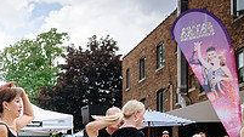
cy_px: 160
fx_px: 498
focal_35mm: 77
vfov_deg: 15.2
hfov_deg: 25.5
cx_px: -23
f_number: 4
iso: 100
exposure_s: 1/1250
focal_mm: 17
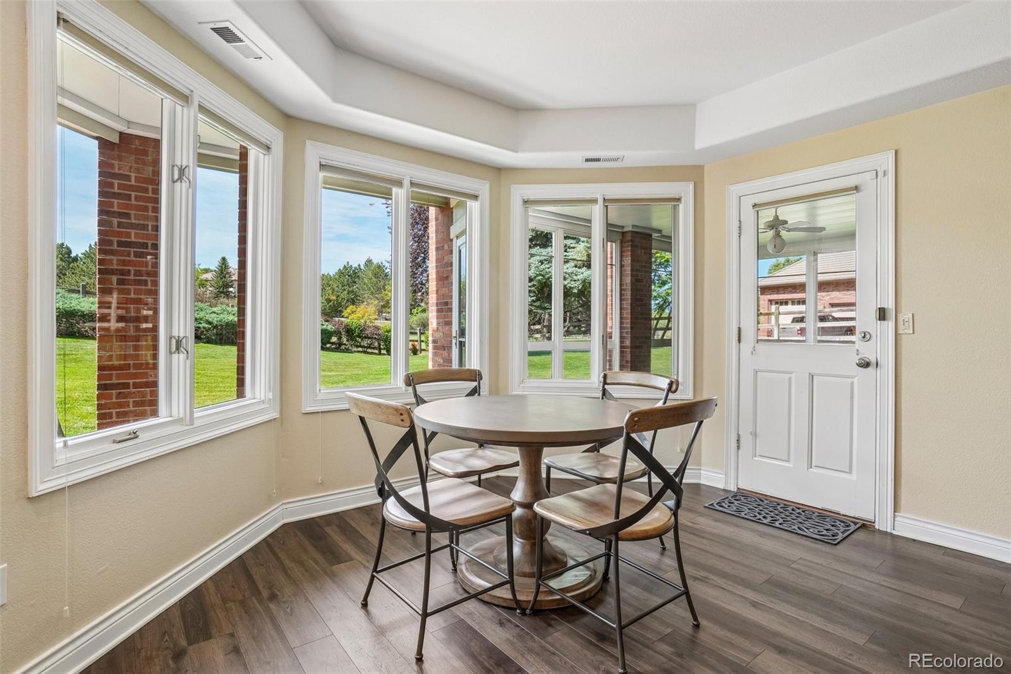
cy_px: 337
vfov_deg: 72.0
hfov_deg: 95.0
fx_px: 463
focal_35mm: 16
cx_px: 506
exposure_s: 1/40
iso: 400
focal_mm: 11
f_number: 8
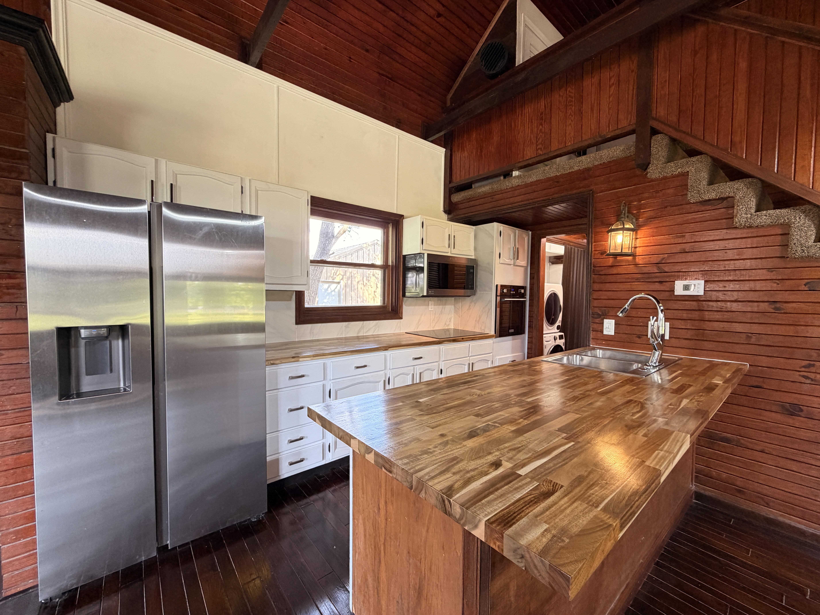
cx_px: 410
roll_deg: -0.6
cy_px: 308
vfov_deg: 85.7
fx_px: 332
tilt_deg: -2.3
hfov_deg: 102.1
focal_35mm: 14
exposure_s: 1/60
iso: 200
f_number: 2.2
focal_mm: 2.22
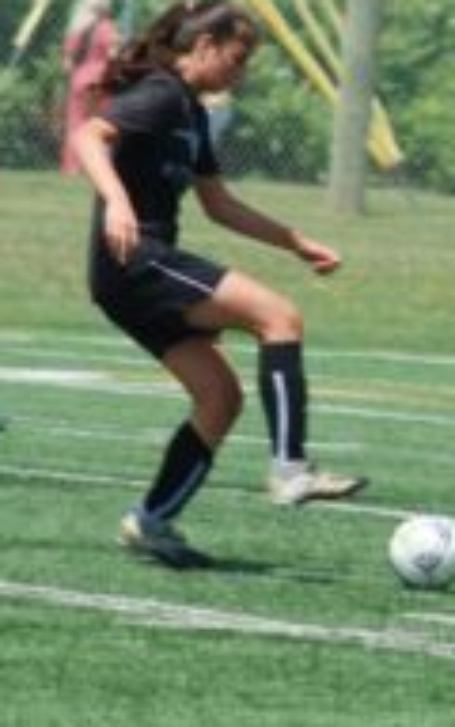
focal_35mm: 697
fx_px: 13835
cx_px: 402
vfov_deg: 3.0
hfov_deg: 1.9
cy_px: 320
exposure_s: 1/500
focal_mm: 175
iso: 200
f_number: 5.6
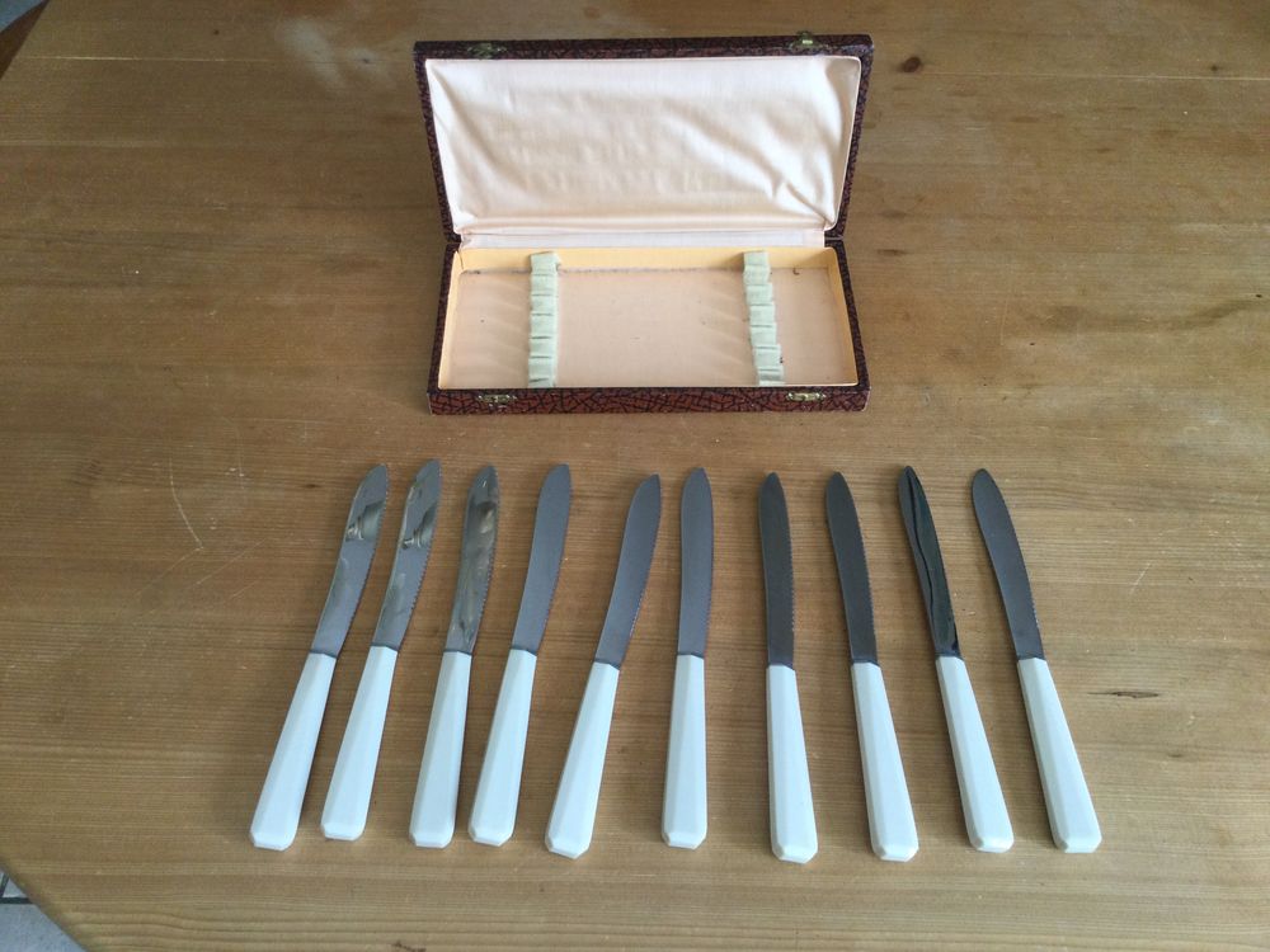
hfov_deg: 58.4
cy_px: 476
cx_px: 635
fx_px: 1137
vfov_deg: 45.4
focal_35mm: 31
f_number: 2.4
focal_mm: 3.3
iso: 32
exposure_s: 1/33
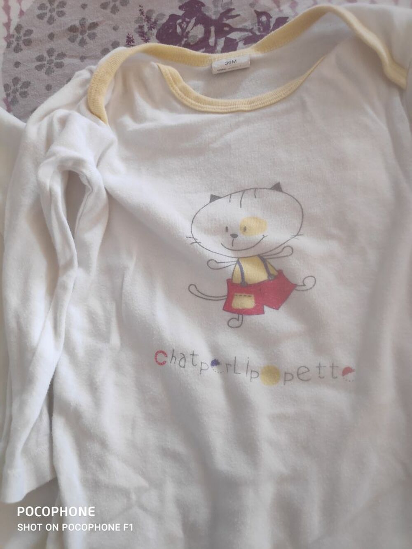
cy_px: 274
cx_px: 206
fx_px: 317
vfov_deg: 81.7
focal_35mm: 20
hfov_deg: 66.0
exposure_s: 1/100
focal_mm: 3.94
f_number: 1.9
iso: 632
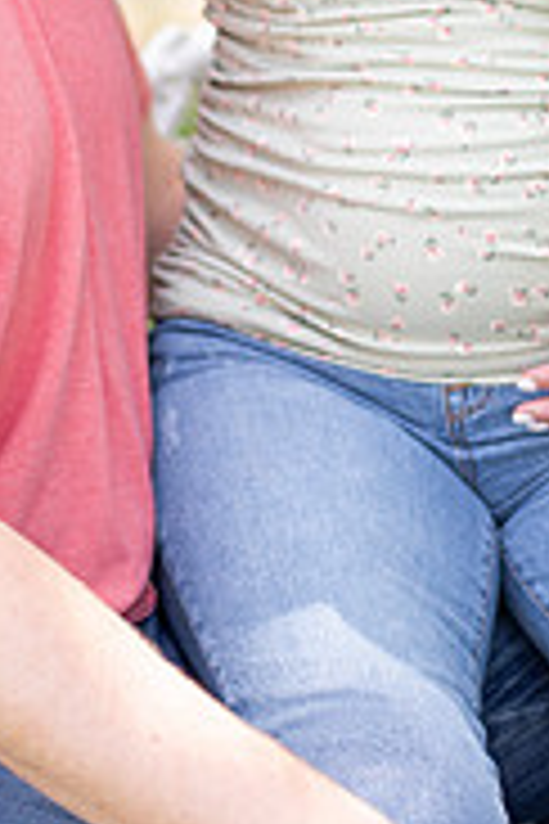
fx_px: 4781
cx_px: 297
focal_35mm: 209
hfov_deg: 6.6
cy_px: -63
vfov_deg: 9.8
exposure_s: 1/1250
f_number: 2
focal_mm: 85
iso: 320
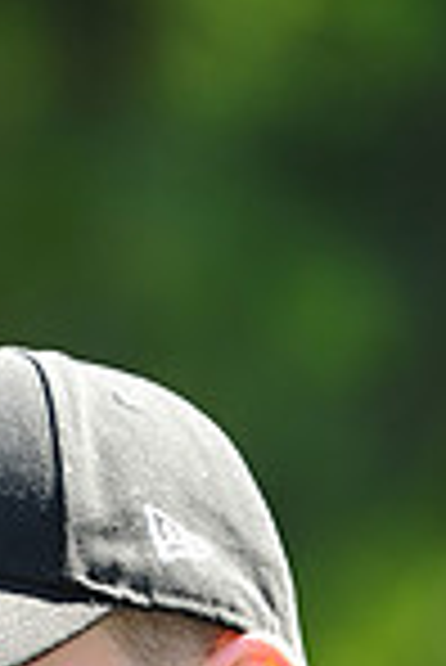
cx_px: -176
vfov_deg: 3.2
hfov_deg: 2.1
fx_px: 11976
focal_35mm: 646
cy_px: 1296
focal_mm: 165
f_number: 4.5
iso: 200
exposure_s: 1/320
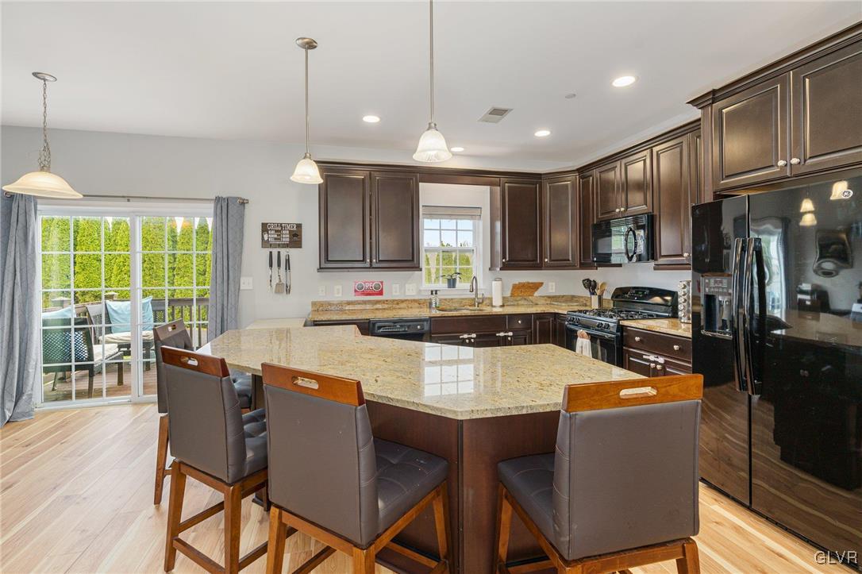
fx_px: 383
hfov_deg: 96.8
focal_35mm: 16
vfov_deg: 73.7
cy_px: 287
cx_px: 431
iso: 320
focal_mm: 16
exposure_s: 1/13
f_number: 7.1
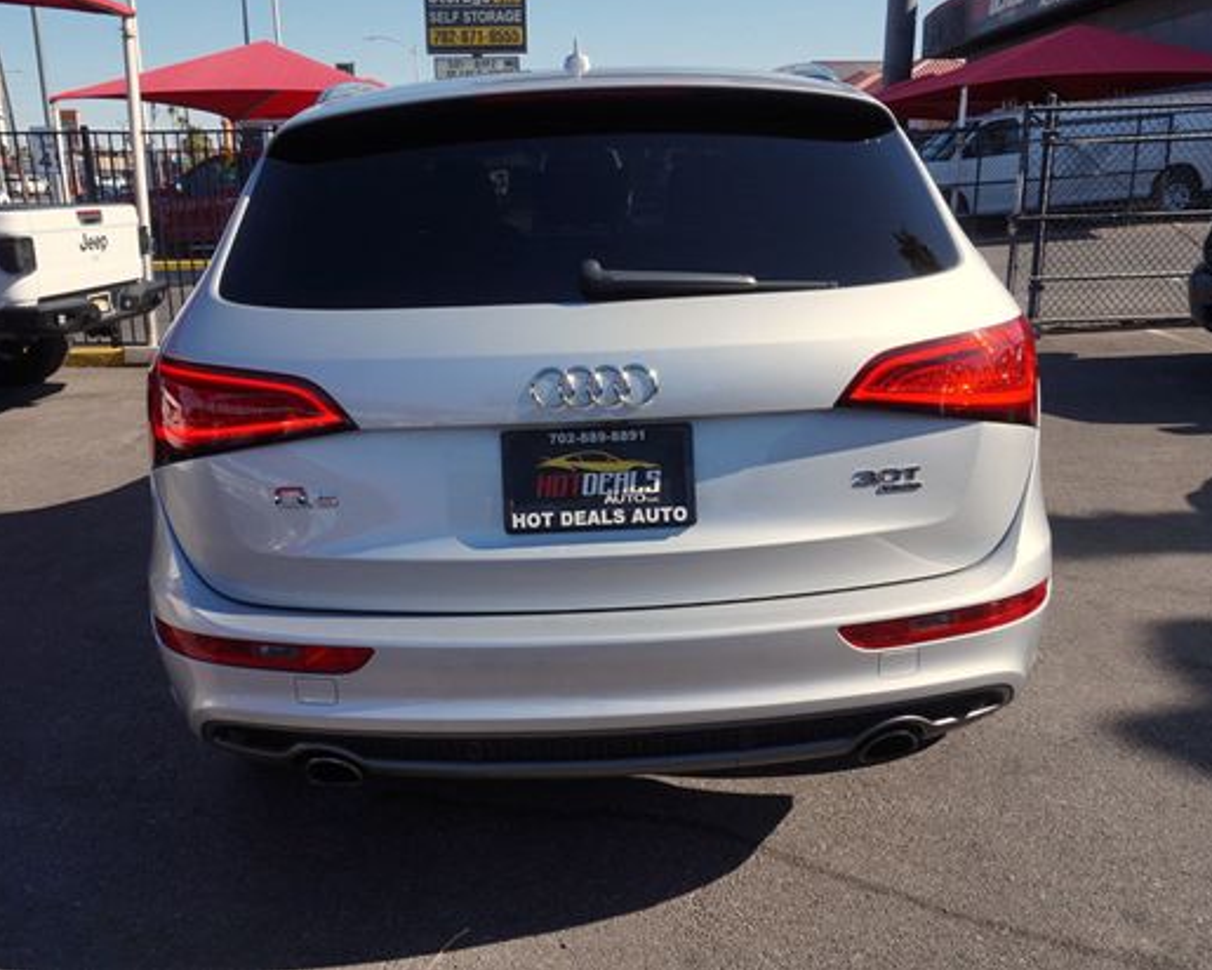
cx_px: 588
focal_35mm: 28
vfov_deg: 51.5
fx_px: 1004
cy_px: 471
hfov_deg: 62.2
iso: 100
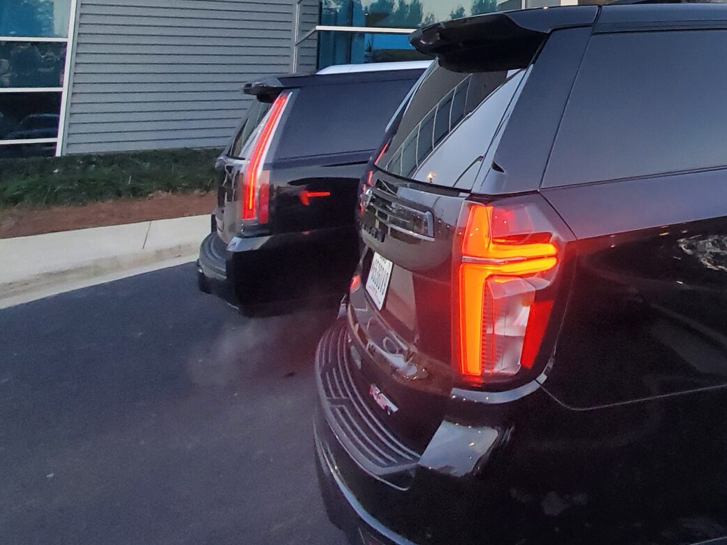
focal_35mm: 32
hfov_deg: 47.3
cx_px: 726
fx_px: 672
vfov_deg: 39.0
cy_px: -2
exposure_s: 1/42
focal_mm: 1.8
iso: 160
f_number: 2.2
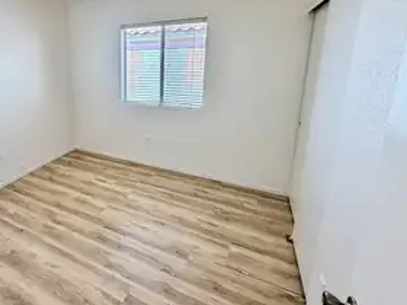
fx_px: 235
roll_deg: +1.1
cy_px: 107
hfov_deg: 77.5
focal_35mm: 20
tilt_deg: -11.9
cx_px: 118
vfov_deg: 64.6
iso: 200
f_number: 2.2
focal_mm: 2.22
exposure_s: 1/60
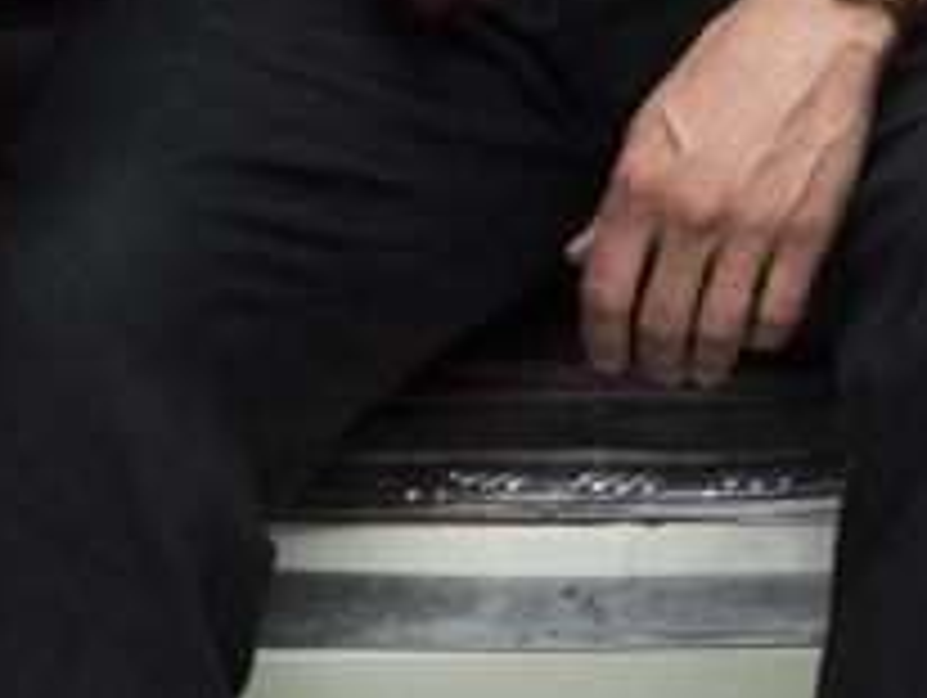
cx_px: 1152
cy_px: -651
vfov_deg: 5.5
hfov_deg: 7.4
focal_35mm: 266
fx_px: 7132
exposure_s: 1/250
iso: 400
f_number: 8
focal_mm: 58
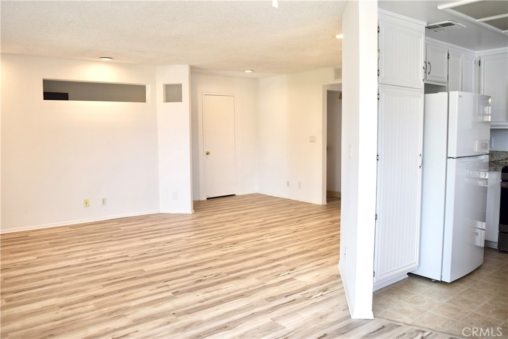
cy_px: 170
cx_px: 254
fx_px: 381
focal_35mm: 27
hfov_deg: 67.4
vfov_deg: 47.9
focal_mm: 18
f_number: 5.6
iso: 400
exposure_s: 1/125
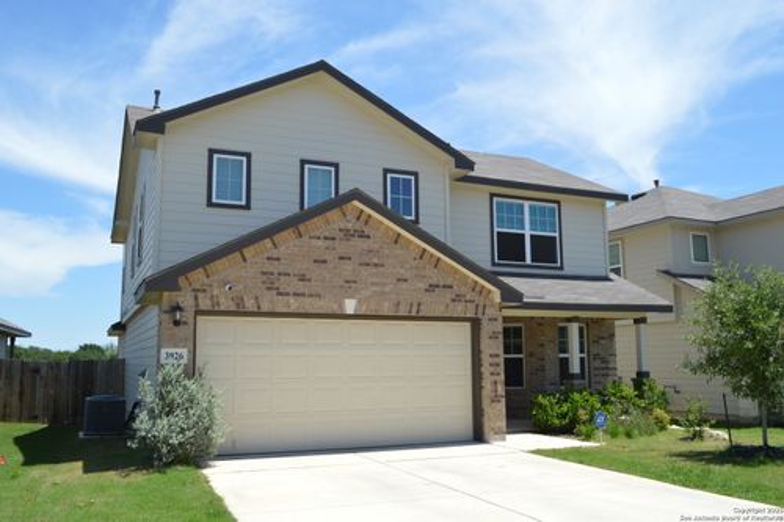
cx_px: 392
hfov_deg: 61.9
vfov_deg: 43.6
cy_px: 261
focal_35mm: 30
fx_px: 653
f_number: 8
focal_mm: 20
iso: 100
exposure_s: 1/250
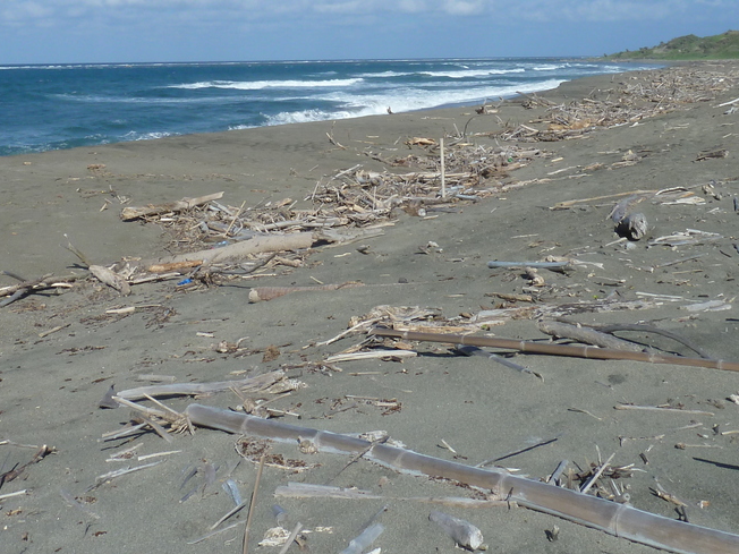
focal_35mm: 46
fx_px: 982
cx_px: 332
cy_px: 111
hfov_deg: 41.2
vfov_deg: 30.7
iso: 80
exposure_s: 1/500
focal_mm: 4.1
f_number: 5.6
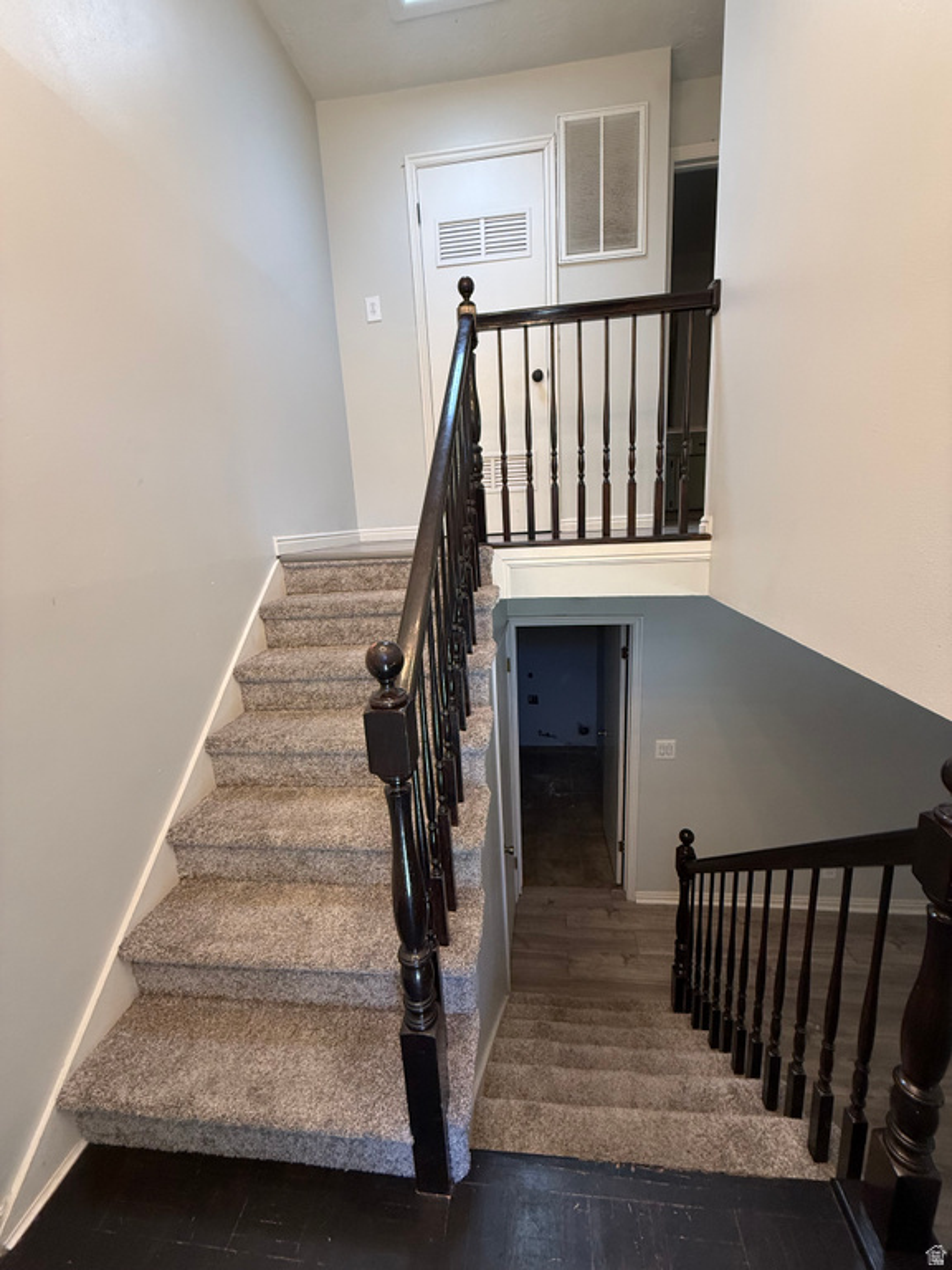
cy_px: 635
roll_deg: +2.4
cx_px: 476
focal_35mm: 14
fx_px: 513
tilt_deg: -12.7
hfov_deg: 85.7
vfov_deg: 102.1
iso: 250
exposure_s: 1/99
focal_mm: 2.22
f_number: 2.2
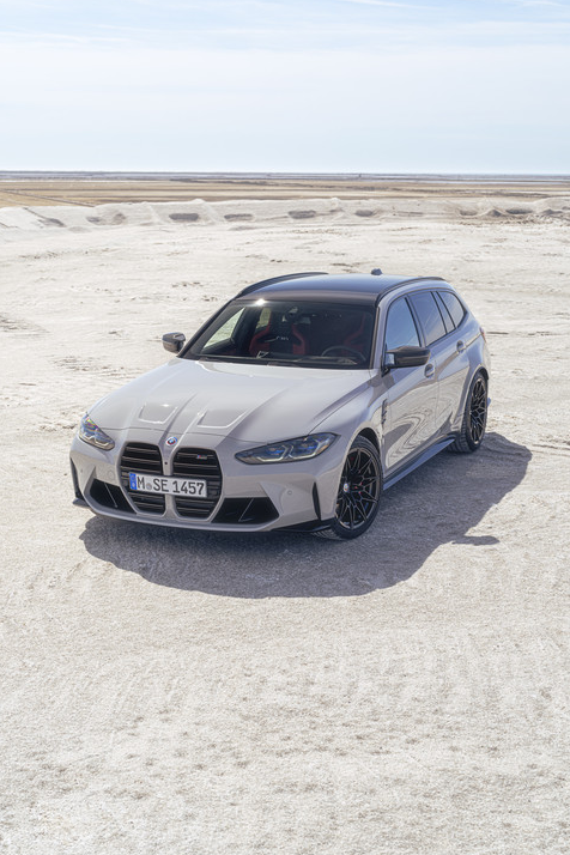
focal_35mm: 56
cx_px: 258
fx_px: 1330
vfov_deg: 35.6
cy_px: 474
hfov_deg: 24.2
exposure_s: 1/250
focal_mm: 50
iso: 100
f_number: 4.5
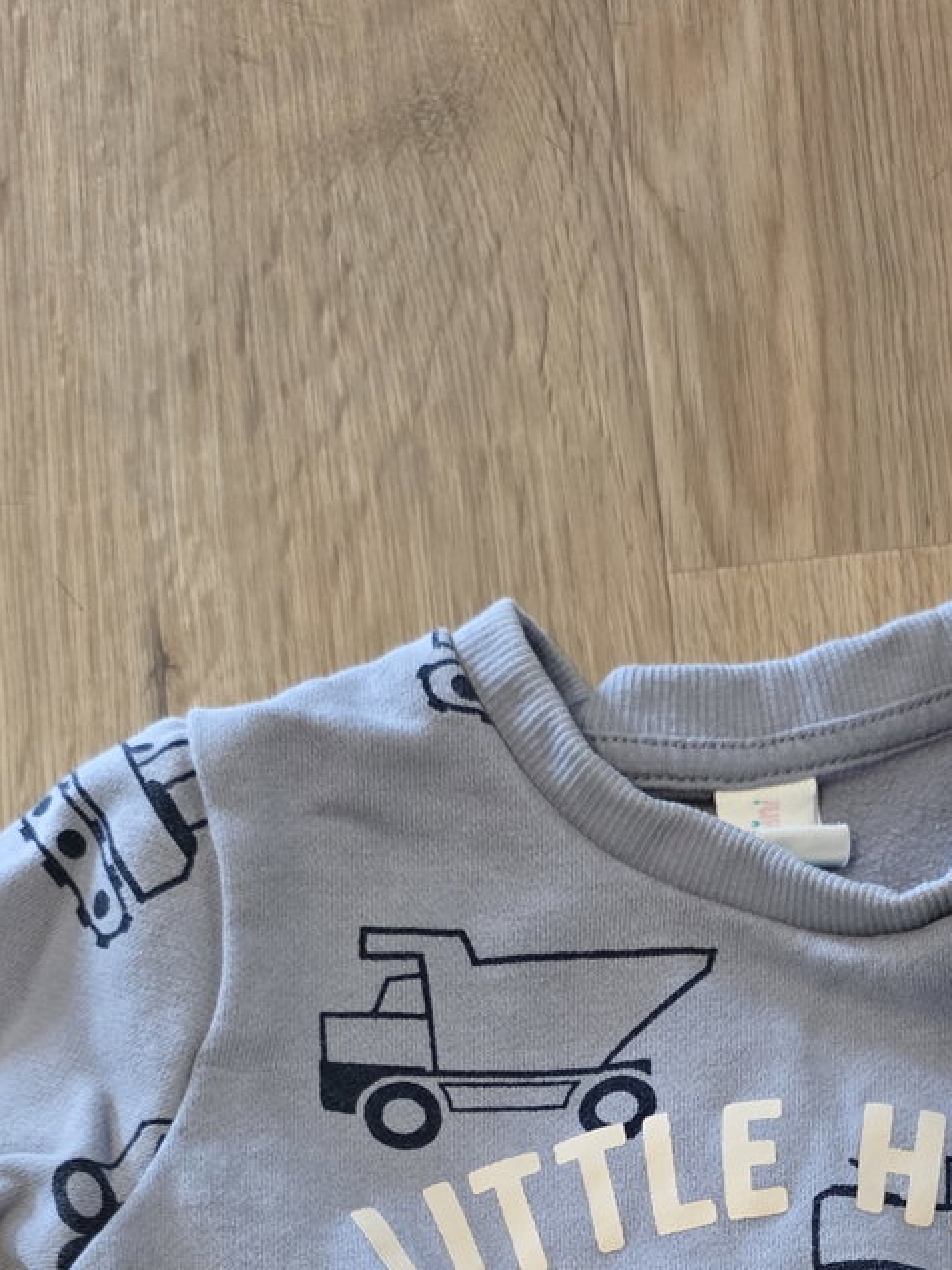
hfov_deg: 24.3
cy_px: 1323
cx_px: 631
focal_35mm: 60
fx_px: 2202
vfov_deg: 29.6
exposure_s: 1/100
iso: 1000
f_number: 1.7
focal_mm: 6.3
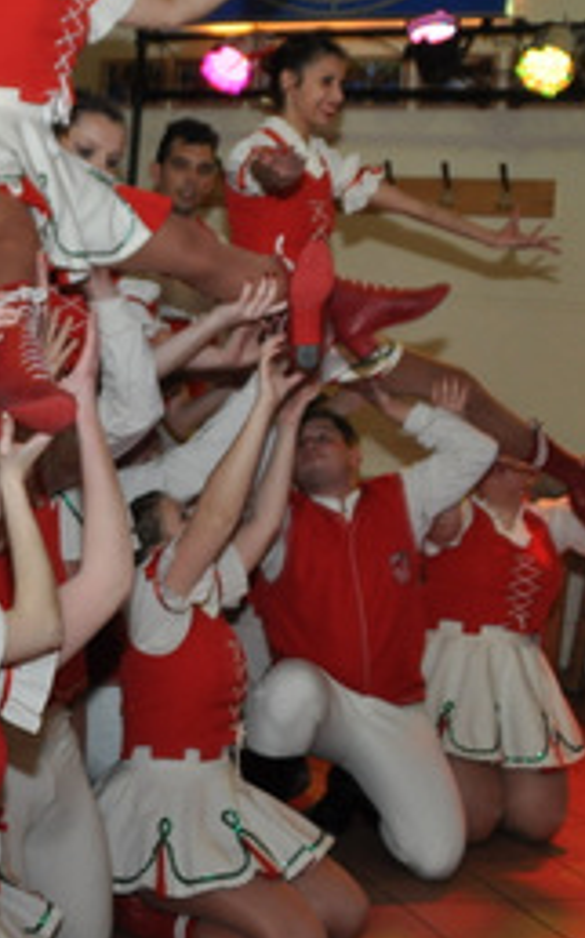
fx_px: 1634
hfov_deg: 19.1
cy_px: 424
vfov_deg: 32.0
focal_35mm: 64
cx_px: -134
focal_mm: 18
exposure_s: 1/60
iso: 800
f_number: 4
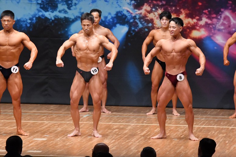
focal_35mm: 255
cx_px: 118
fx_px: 1671
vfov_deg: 5.4
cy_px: 78
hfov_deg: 8.1
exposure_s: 1/400
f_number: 5.6
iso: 8000
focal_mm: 170
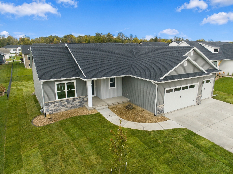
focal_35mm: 24
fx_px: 161
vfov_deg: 56.7
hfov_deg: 71.6
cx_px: 116
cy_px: 87
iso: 120
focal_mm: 12.3
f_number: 2.8
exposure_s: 1/500
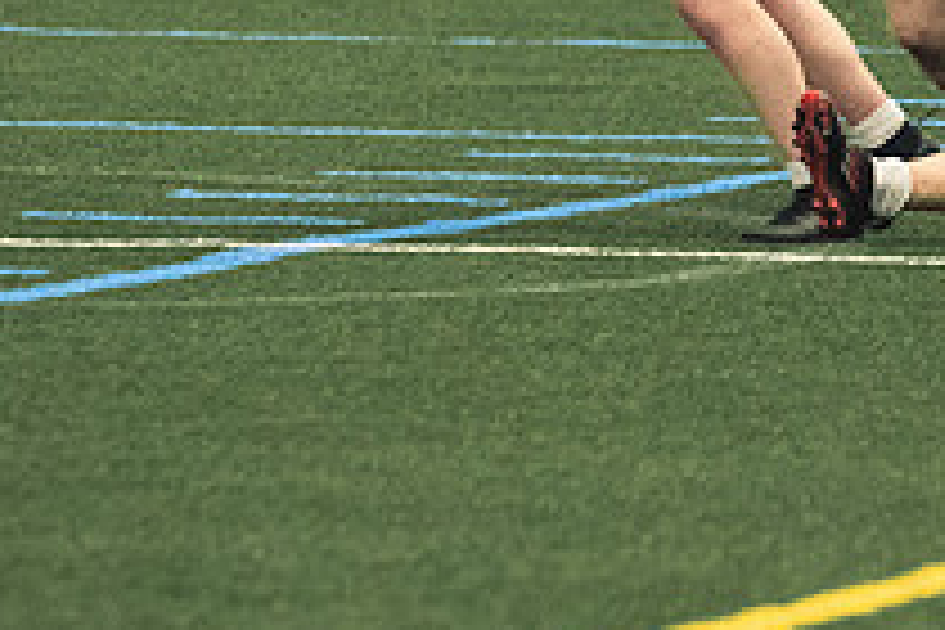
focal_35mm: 662
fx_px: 17376
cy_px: 162
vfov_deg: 2.1
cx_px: 716
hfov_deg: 3.1
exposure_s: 1/500
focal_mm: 160
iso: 8000
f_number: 2.8
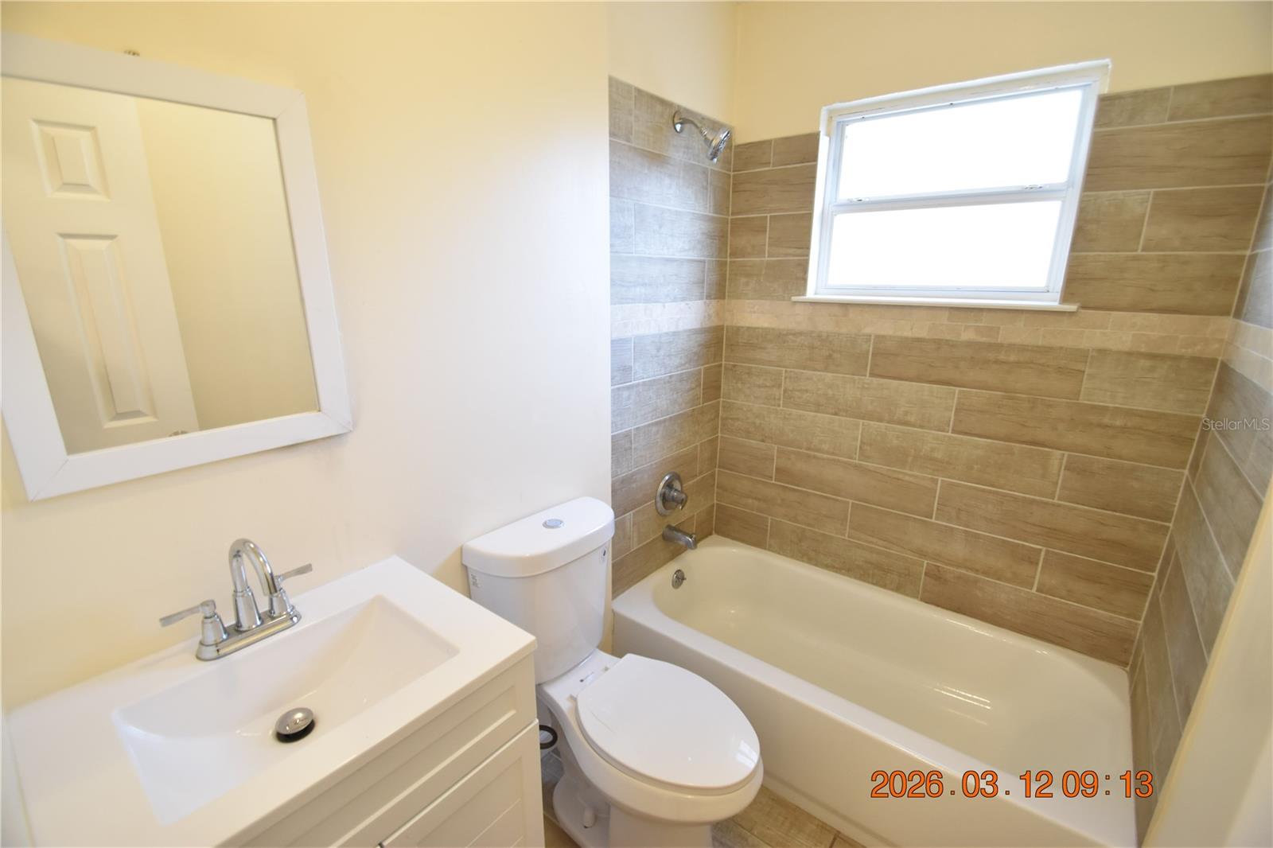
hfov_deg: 100.4
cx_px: 636
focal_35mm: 15
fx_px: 530
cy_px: 424
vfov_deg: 77.3
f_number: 3.5
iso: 800
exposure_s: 1/45
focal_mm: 10
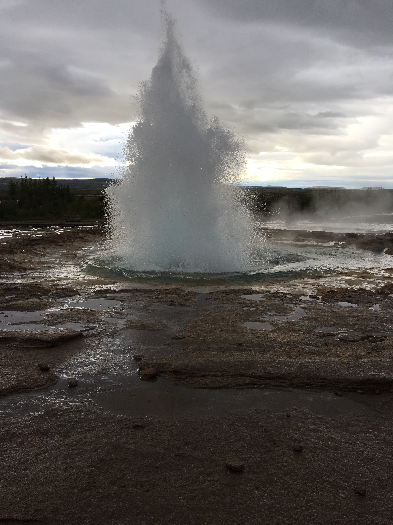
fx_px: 439
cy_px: 262
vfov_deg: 61.7
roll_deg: +1.0
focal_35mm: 29
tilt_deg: -10.2
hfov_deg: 48.2
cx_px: 196
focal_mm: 4.15
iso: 25
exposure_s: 1/420
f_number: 2.2
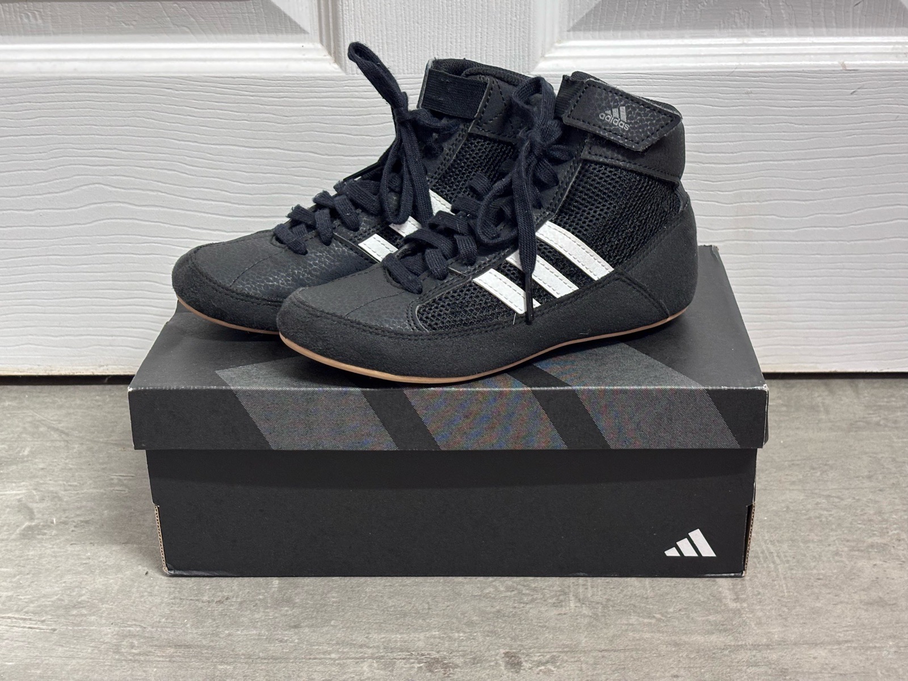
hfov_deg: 36.8
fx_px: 1364
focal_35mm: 52
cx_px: 454
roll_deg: +0.7
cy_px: 340
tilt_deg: -25.3
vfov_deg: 28.0
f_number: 1.6
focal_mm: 5.96
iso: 125
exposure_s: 1/33
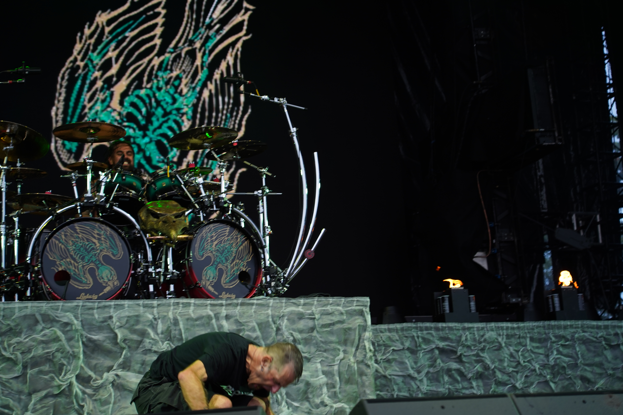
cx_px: 312
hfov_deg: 26.7
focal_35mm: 76
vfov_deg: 17.9
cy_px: 208
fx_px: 1315
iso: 250
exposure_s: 1/125
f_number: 4
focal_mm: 76
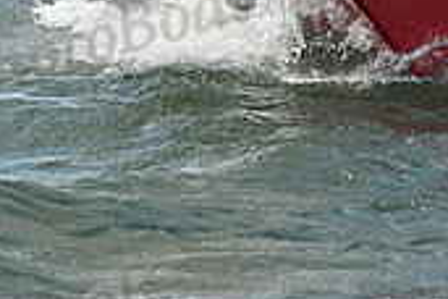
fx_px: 3459
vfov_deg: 4.9
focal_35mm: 278
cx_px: 458
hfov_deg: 7.4
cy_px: -143
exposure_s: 1/1250
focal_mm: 82
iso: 250
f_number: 7.1
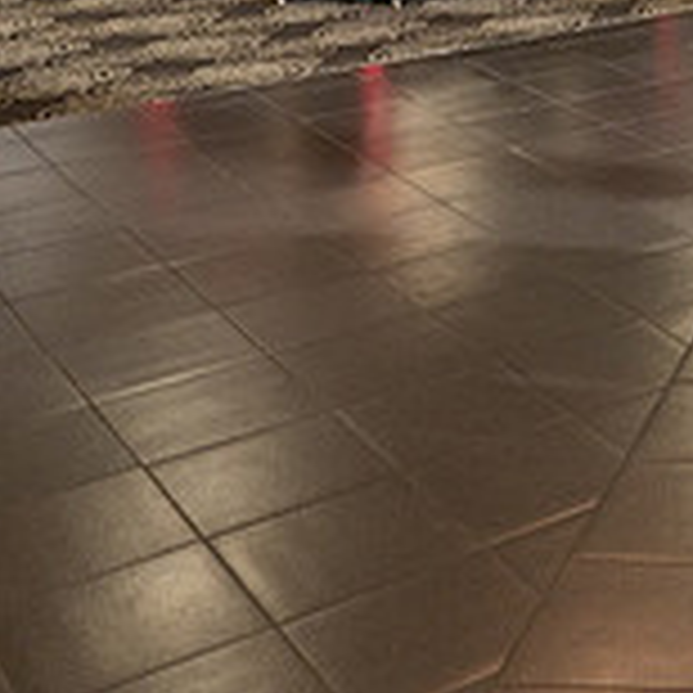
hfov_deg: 19.5
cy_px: -160
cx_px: 1048
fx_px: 1744
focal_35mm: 77
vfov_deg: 20.8
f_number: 3.2
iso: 800
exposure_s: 1/200
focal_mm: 24
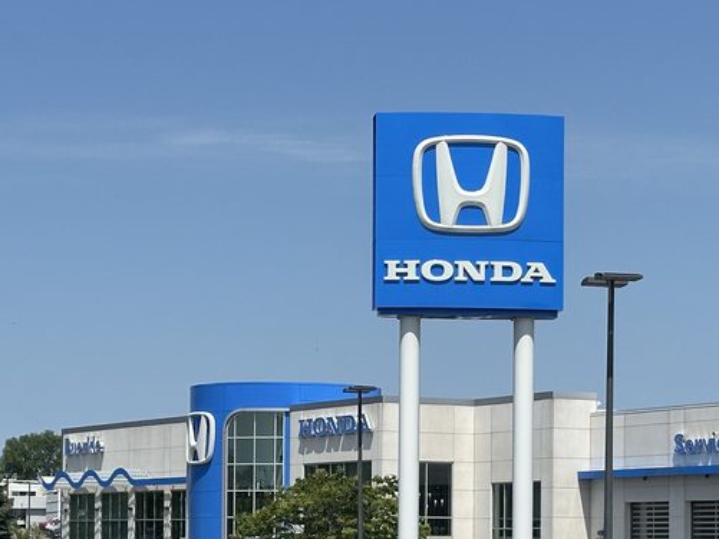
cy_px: 503
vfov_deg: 12.8
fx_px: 2389
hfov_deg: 17.1
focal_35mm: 115
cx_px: 344
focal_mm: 6.86
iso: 64
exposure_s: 1/5263
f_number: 1.78
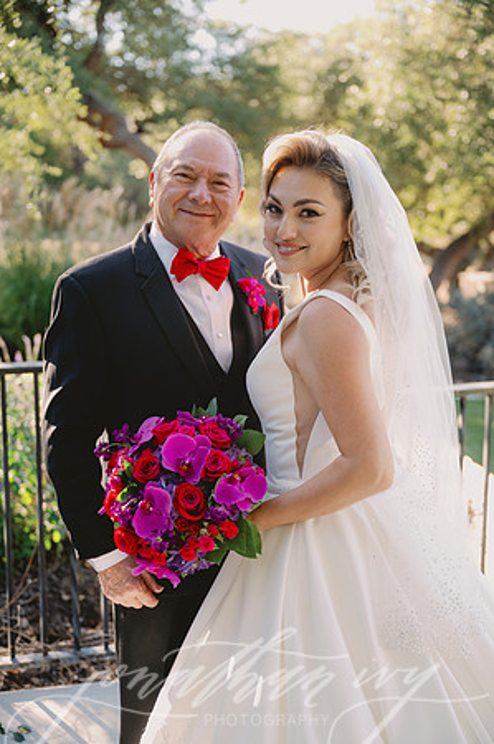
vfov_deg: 38.9
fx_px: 1052
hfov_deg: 26.4
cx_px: 247
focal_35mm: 51
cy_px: 372
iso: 80
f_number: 2.8
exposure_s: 1/125
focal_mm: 51
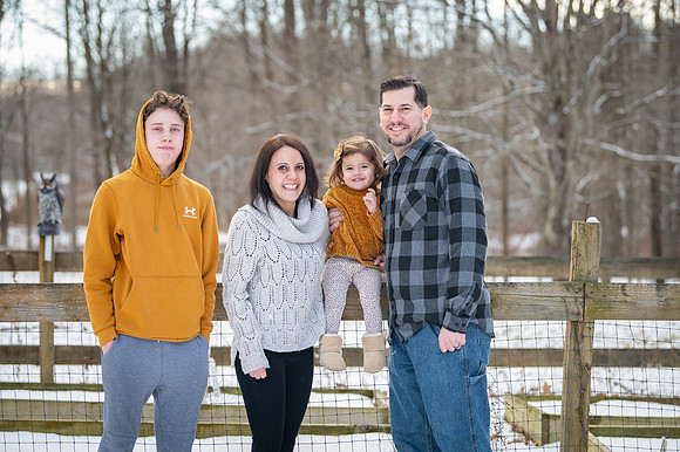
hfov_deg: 21.5
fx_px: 1793
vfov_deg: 14.4
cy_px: 226
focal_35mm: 95
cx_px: 340
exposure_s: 1/500
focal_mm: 95
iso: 320
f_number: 3.5
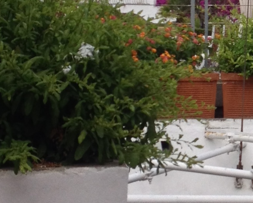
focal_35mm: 173
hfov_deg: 10.8
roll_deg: -0.1
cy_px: 55
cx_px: 366
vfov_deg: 8.9
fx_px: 1295
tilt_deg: -2.1
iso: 50
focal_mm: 4.28
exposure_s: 1/1381
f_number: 2.4
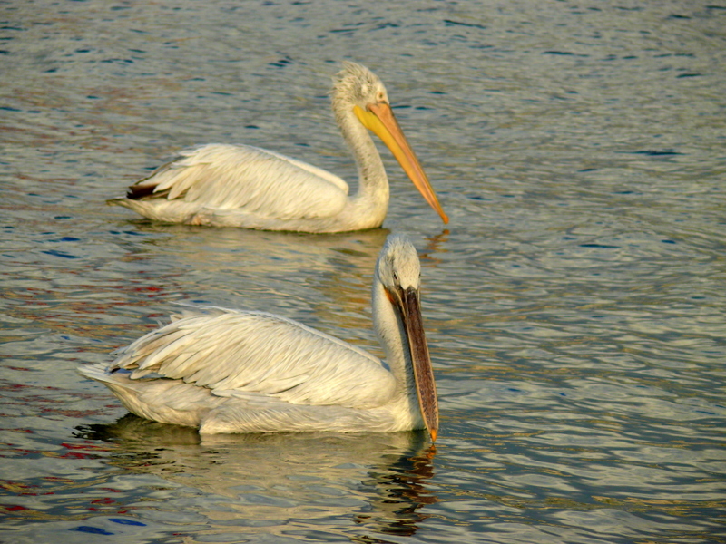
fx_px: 5180
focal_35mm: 247
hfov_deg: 8.0
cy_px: 272
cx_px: 363
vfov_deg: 6.0
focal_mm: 52.2
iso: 100
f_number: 3.6
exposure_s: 1/800
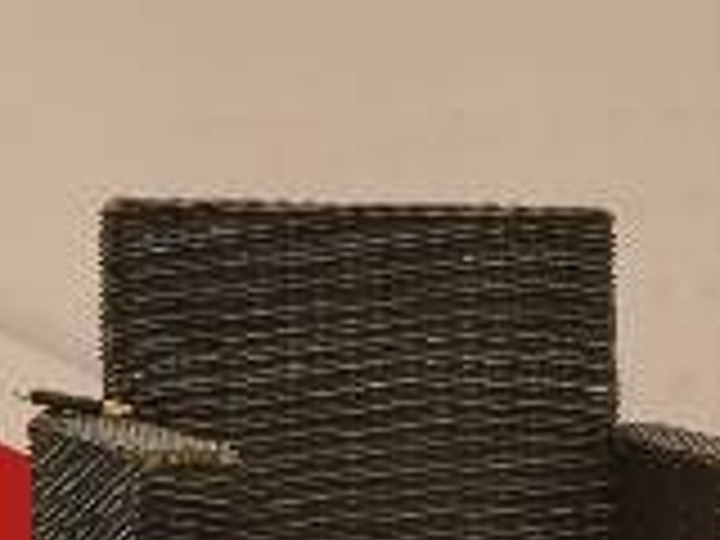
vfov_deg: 7.7
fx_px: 3994
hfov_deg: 10.0
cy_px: -151
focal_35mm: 192
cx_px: -387
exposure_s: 1/20
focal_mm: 4.71
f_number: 1.79
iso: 200
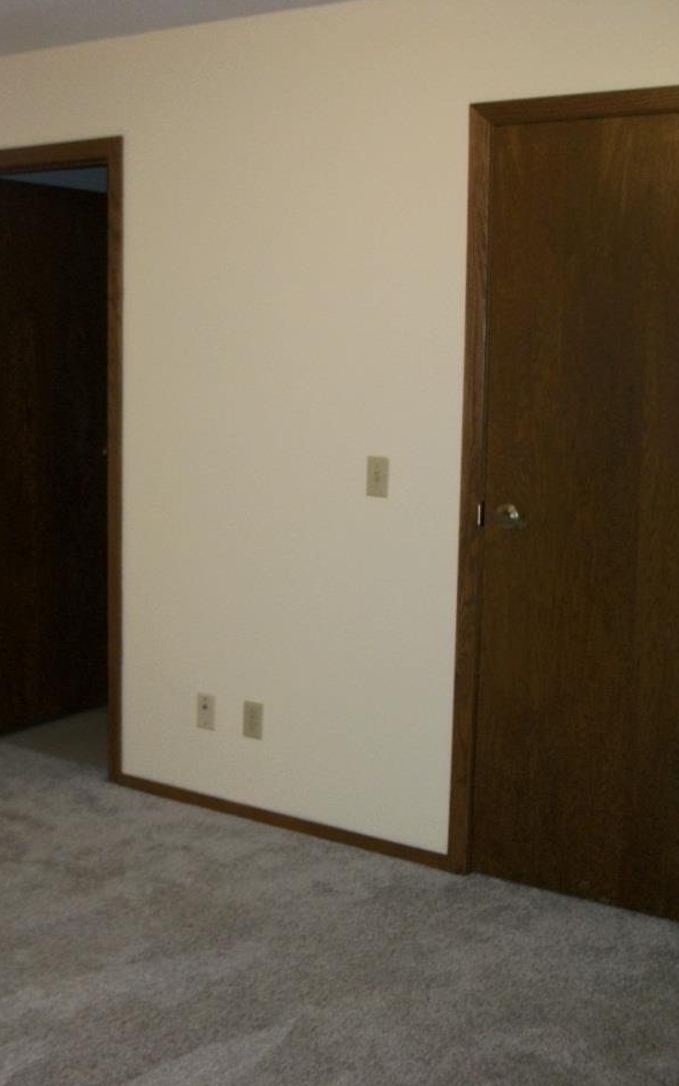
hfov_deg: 27.7
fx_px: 1362
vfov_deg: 43.5
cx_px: 181
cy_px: 549
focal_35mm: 46
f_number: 2.9
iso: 160
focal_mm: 5.7
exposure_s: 1/30
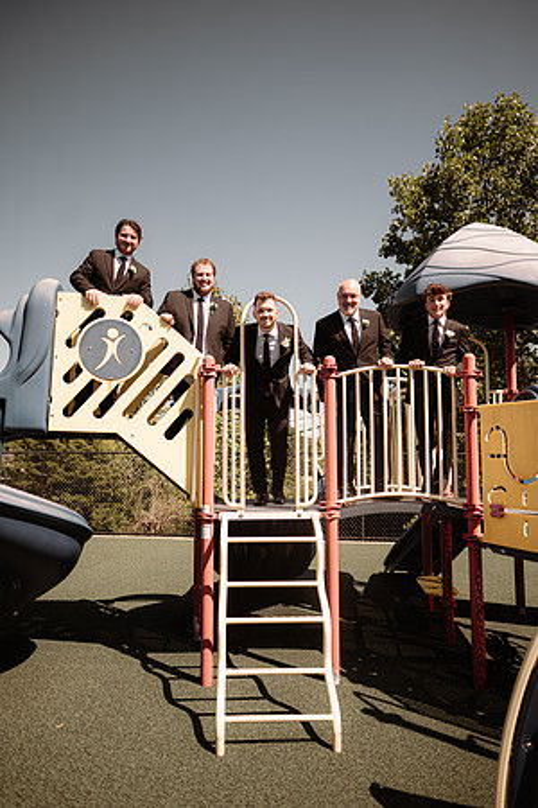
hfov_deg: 53.1
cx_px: 269
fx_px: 538
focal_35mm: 24
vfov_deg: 73.7
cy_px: 404
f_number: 2.2
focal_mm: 24
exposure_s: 1/2500
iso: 80
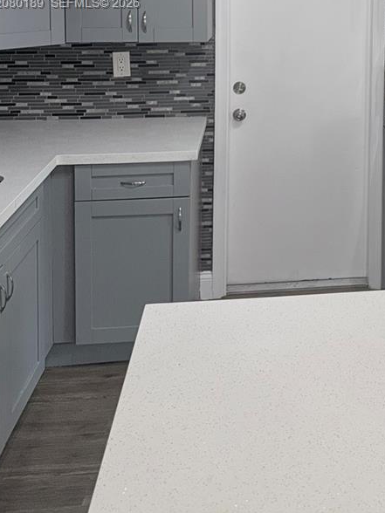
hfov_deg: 28.2
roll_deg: -1.0
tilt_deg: -5.4
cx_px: 371
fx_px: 727
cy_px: 4
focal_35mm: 49
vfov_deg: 35.4
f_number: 1.78
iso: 50
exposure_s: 1/38
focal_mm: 6.76
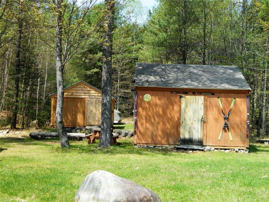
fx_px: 319
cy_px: 101
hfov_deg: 45.8
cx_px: 134
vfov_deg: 35.1
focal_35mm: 41
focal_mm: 7.3
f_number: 3.5
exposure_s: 1/320
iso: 80
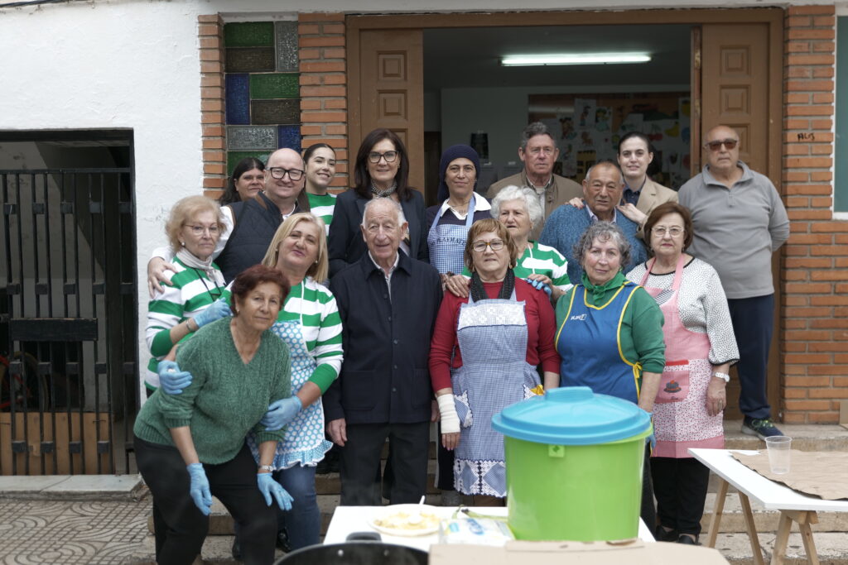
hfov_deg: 47.4
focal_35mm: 41
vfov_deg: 32.6
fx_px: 966
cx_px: 424
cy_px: 282
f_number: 4
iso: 400
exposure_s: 1/640
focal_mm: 41
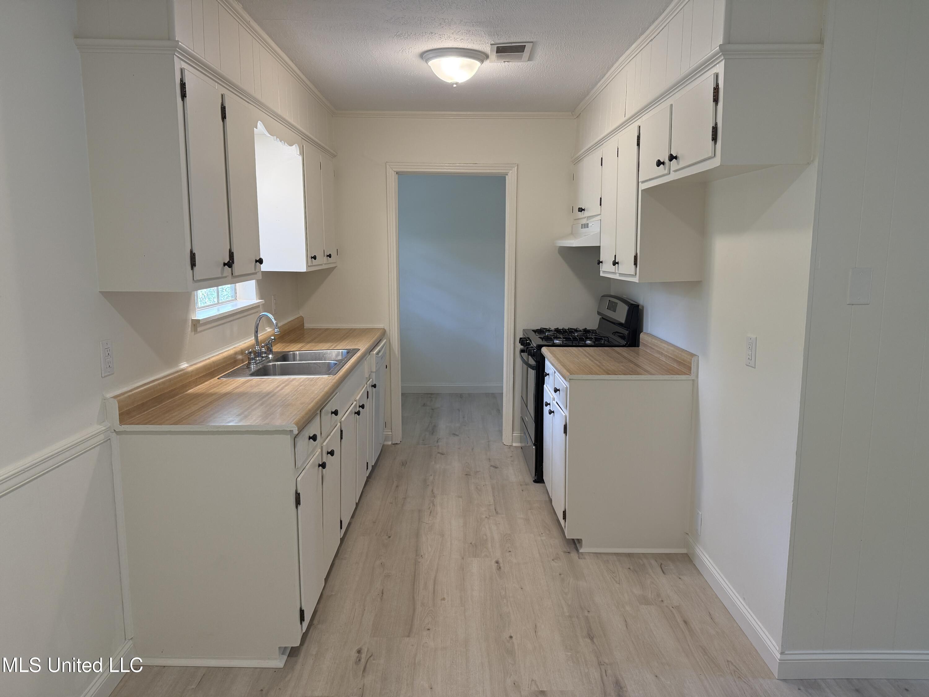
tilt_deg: -7.6
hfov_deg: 71.6
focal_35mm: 24
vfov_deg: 56.8
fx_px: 644
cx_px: 464
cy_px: 348
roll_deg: -0.7
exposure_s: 1/120
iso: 160
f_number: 1.78
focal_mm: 6.76
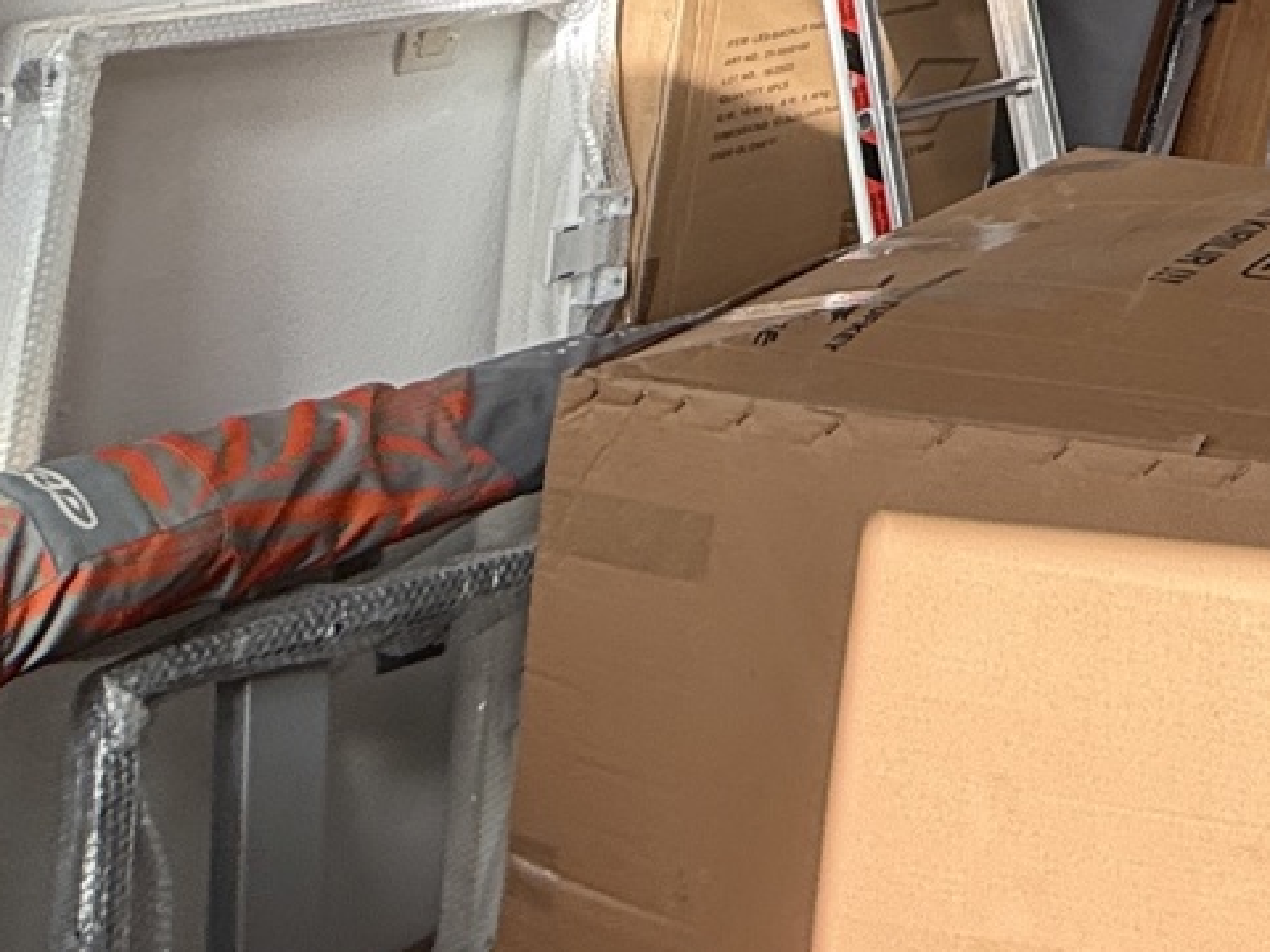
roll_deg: -0.9
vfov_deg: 19.3
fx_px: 2055
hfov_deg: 25.2
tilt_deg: +15.0
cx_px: 1945
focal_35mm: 56
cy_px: -788
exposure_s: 1/200
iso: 64
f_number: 2.2
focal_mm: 2.22
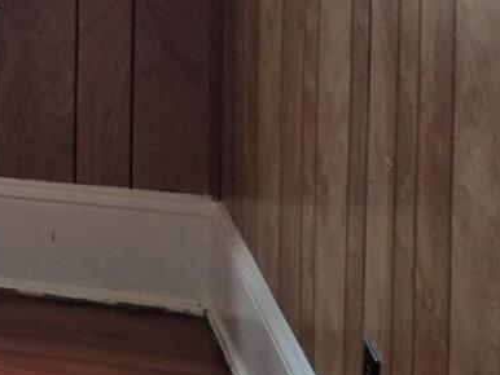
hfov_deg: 12.1
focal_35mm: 122
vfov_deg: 11.5
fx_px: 1763
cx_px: -784
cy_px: -229
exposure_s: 1/180
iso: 80
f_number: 1.8
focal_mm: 5.4
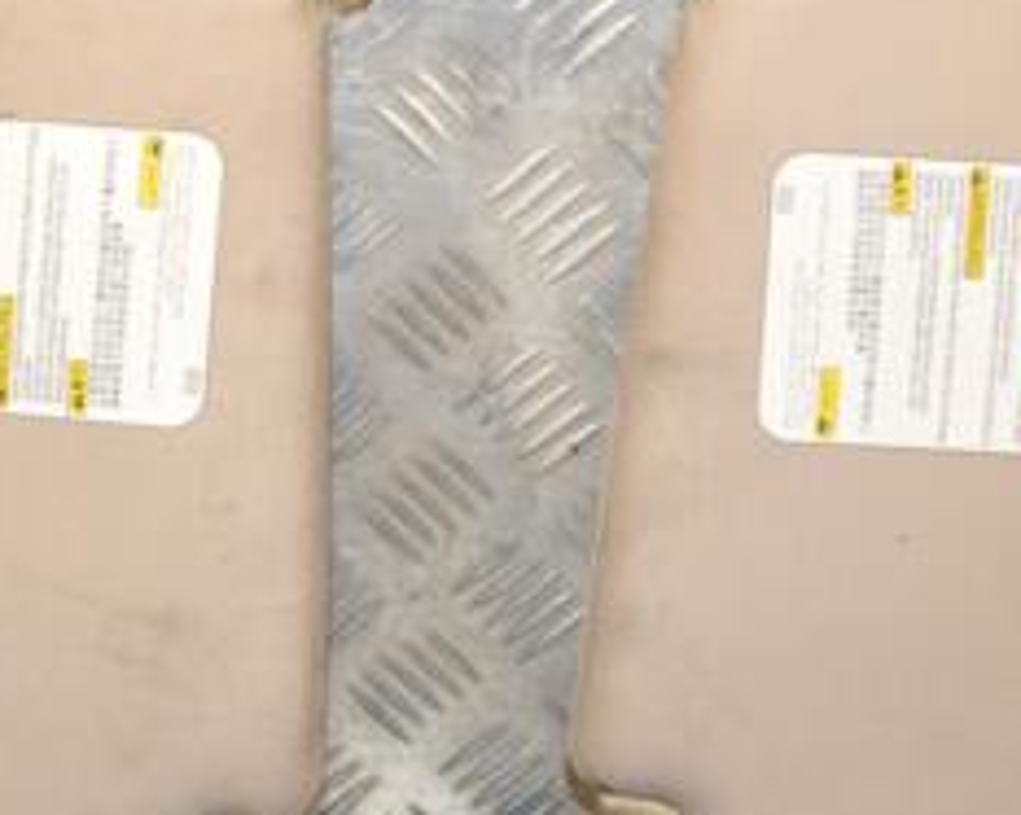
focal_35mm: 116
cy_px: 390
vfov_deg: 13.3
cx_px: 421
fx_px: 3502
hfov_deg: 16.6
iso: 1600
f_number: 7.1
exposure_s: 1/200
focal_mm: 32
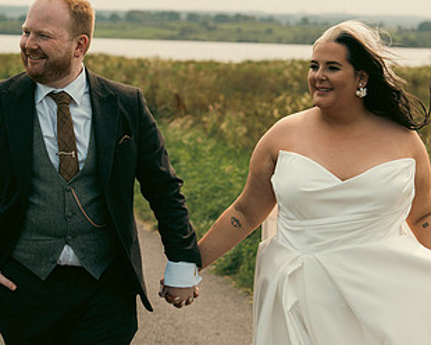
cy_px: 182
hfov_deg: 19.2
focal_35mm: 100
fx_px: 1276
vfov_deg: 15.4
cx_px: 202
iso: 125
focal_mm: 57
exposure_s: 1/500
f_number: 3.5
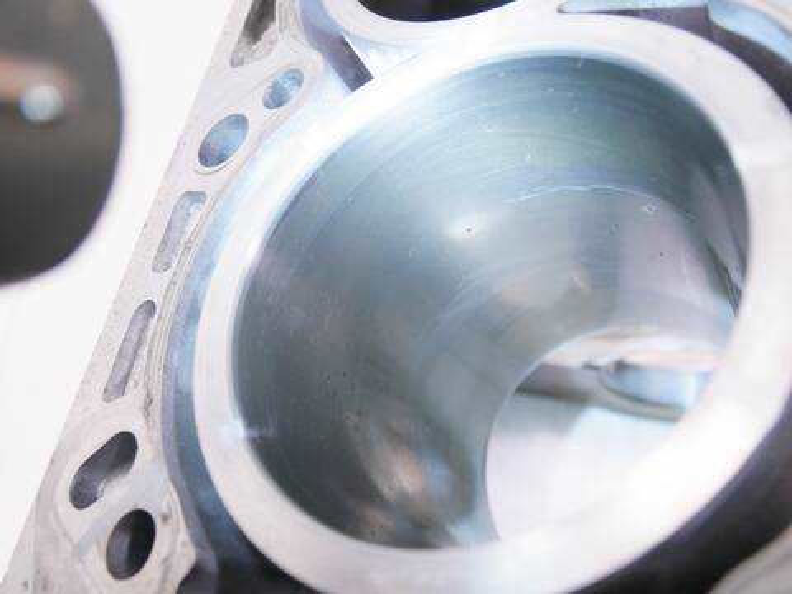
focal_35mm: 30
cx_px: 396
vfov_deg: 46.8
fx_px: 686
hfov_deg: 60.0
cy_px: 297
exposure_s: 1/60
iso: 500
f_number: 3.7
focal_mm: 15
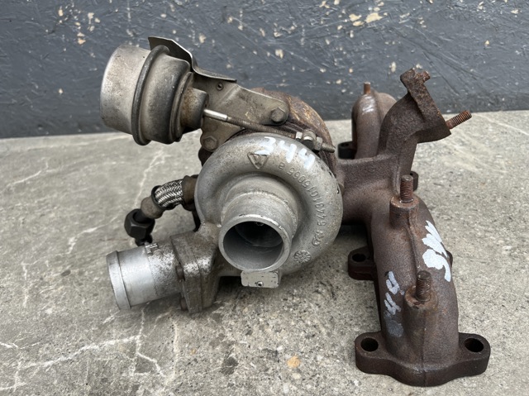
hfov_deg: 67.3
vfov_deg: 53.0
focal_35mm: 26
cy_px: 198
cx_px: 264
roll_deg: +4.7
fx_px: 397
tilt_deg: -29.1
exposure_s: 1/122
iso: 64
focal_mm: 5.1
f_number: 1.6
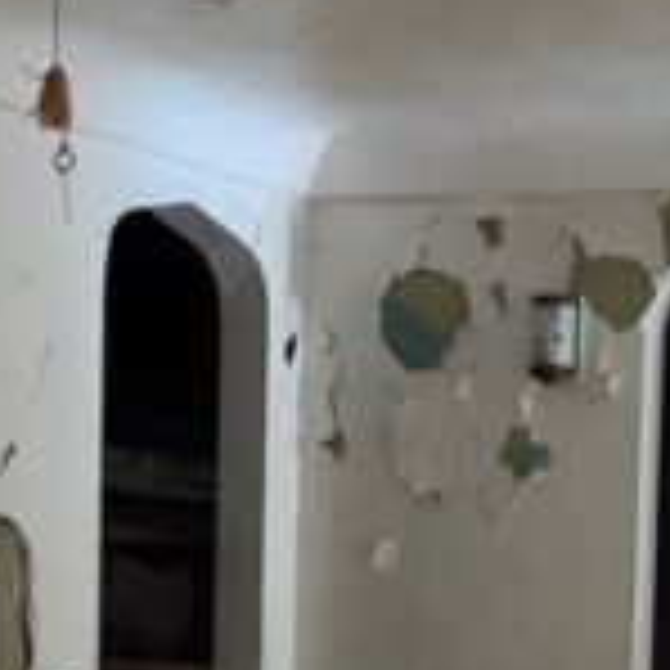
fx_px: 2693
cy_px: 782
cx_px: 333
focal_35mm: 123
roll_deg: -2.3
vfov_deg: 13.8
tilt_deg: -6.8
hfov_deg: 14.2
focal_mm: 4.2
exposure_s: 1/16
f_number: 1.6
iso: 100
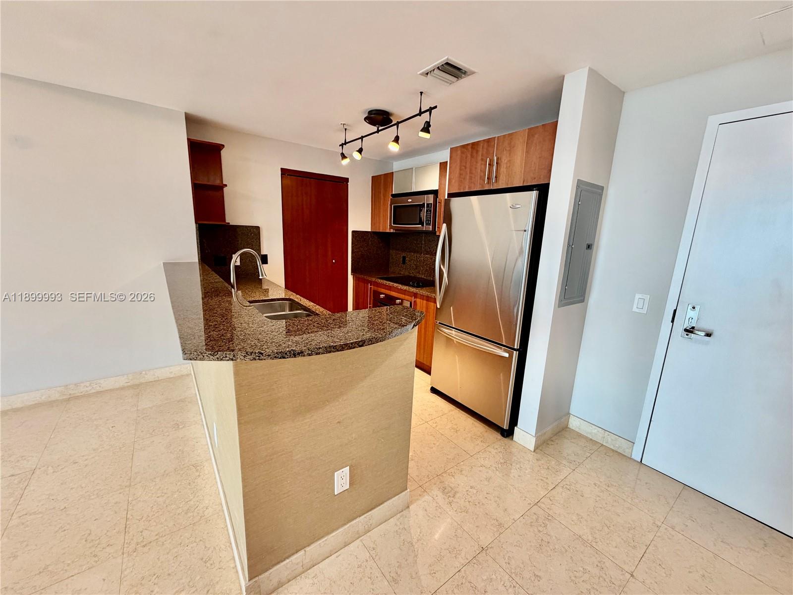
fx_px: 321
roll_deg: -1.6
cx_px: 396
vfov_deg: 85.7
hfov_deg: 102.1
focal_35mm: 14
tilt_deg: -11.5
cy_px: 298
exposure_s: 1/120
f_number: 2.2
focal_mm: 2.22
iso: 250
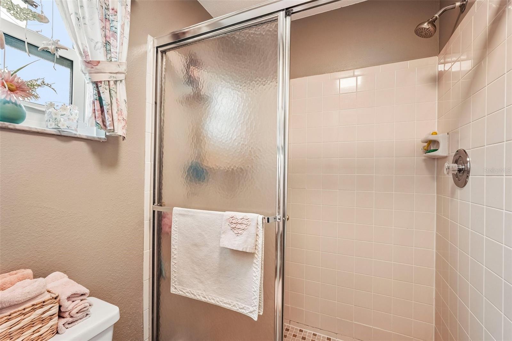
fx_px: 227
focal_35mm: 16
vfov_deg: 73.7
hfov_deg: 96.7
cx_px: 256
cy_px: 170
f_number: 8
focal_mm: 16
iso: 400
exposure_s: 1/13
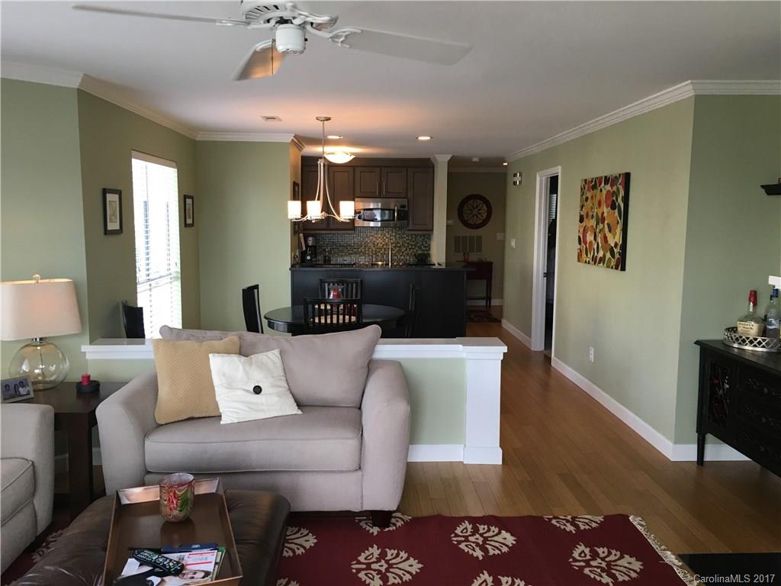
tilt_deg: -5.5
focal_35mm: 29
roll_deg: -1.0
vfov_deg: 48.2
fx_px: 654
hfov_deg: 61.7
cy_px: 293
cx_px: 390
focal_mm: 4.15
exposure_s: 1/30
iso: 40
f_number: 2.2
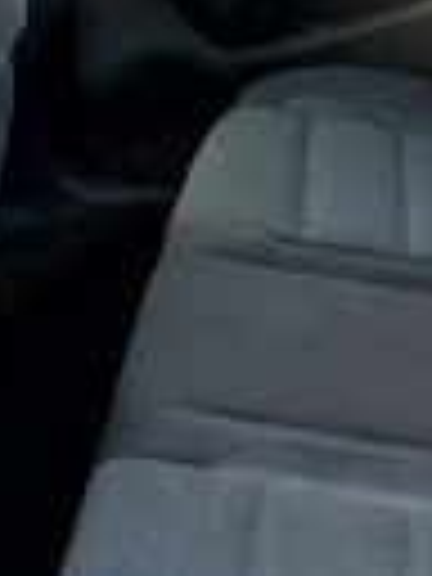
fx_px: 1348
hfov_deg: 18.2
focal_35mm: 81
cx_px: 220
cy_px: 243
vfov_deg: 24.1
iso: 400
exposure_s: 1/25.1
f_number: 1.8
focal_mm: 3.98
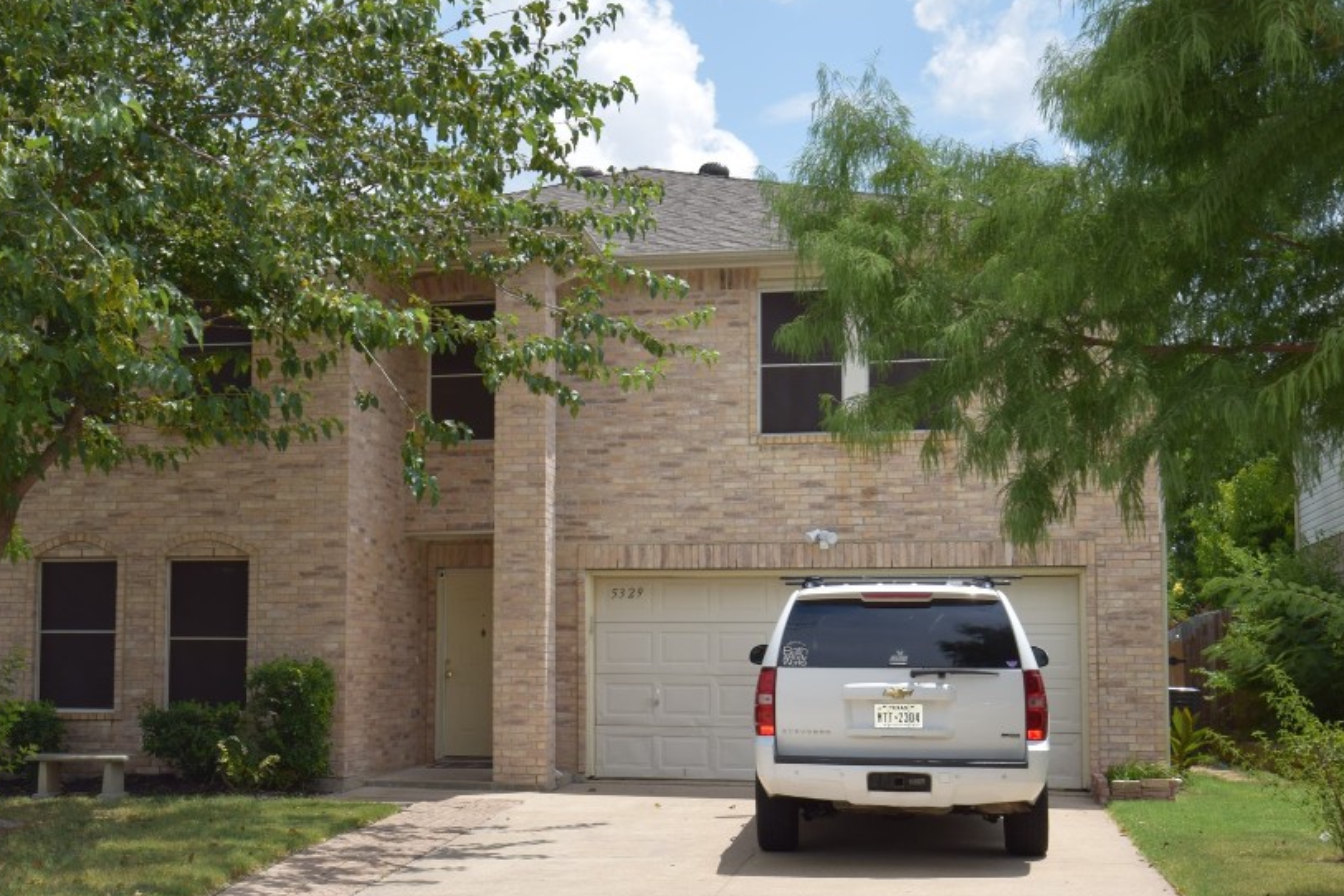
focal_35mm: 51
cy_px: 511
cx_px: 508
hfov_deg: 38.6
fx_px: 1904
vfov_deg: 26.5
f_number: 9
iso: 100
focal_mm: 24
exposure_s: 1/200
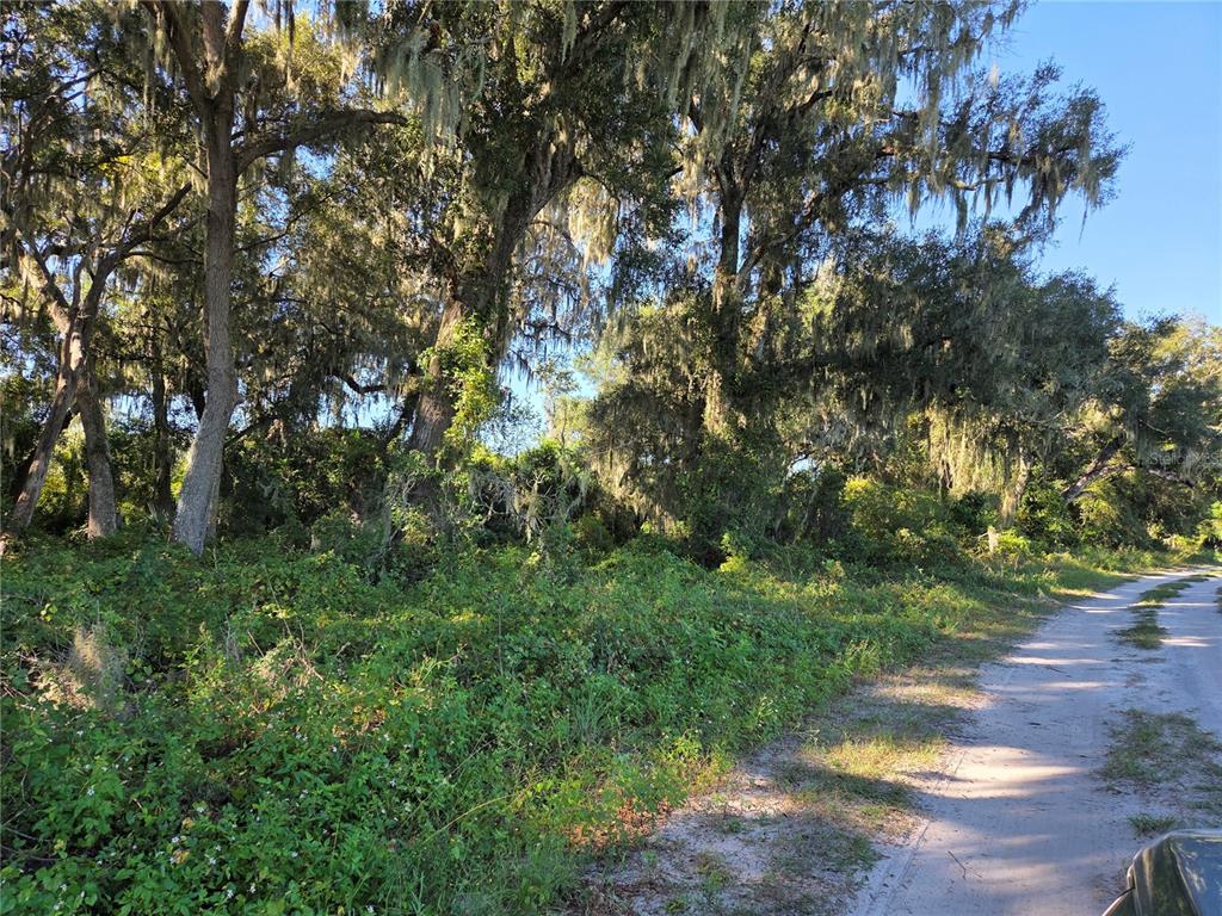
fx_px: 812
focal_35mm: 23
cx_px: 611
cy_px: 458
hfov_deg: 73.9
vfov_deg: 58.9
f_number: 1.8
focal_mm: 5.4
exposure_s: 1/1053
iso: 80
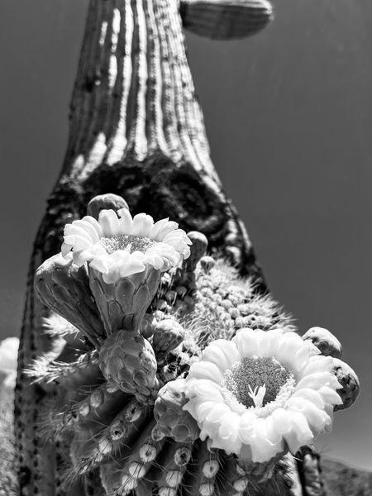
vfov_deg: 67.3
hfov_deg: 53.1
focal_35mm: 26
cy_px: 248
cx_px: 186
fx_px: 373
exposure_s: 1/4900
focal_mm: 5.1
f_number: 1.6
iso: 50
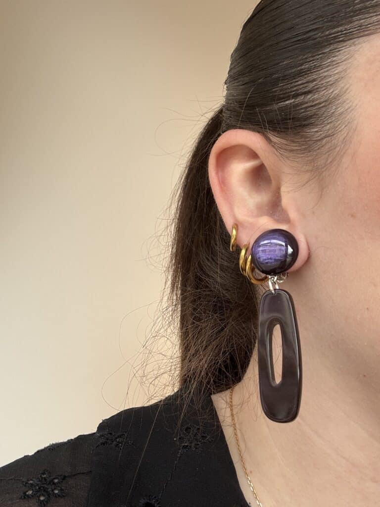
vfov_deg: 60.0
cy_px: 254
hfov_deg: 46.8
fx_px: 439
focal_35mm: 30
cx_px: 190
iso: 20
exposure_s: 1/121
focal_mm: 2.69
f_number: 1.9
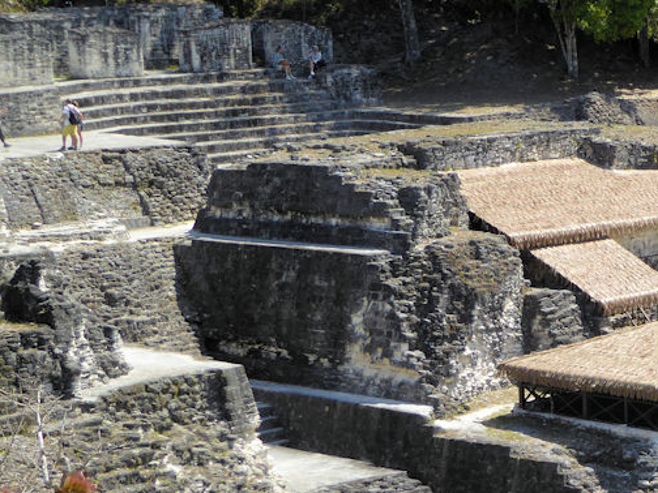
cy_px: 378
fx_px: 2262
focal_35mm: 119
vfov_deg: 12.4
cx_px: 665
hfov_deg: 16.2
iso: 100
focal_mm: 9
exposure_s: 1/500
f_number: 4.1
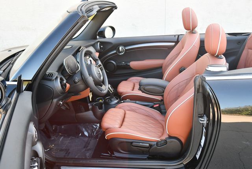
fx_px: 252
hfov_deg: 53.1
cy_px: 84
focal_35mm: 36
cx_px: 126
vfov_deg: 36.9
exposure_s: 1/250
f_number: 3.5
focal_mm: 18
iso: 500
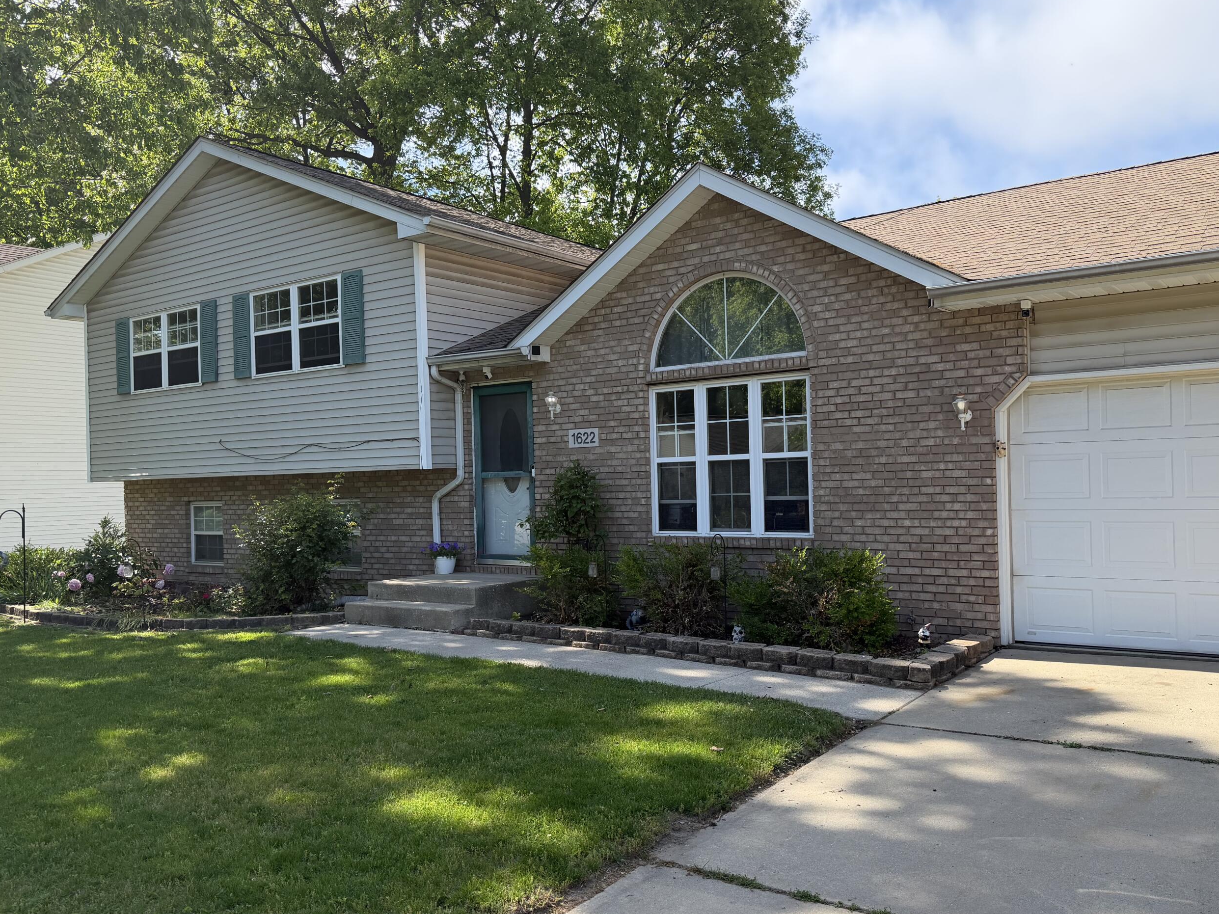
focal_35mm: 29
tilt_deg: -0.7
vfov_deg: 48.2
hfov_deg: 61.6
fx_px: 1021
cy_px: 483
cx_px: 633
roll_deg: +0.9
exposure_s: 1/2110
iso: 100
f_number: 1.78
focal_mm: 6.76
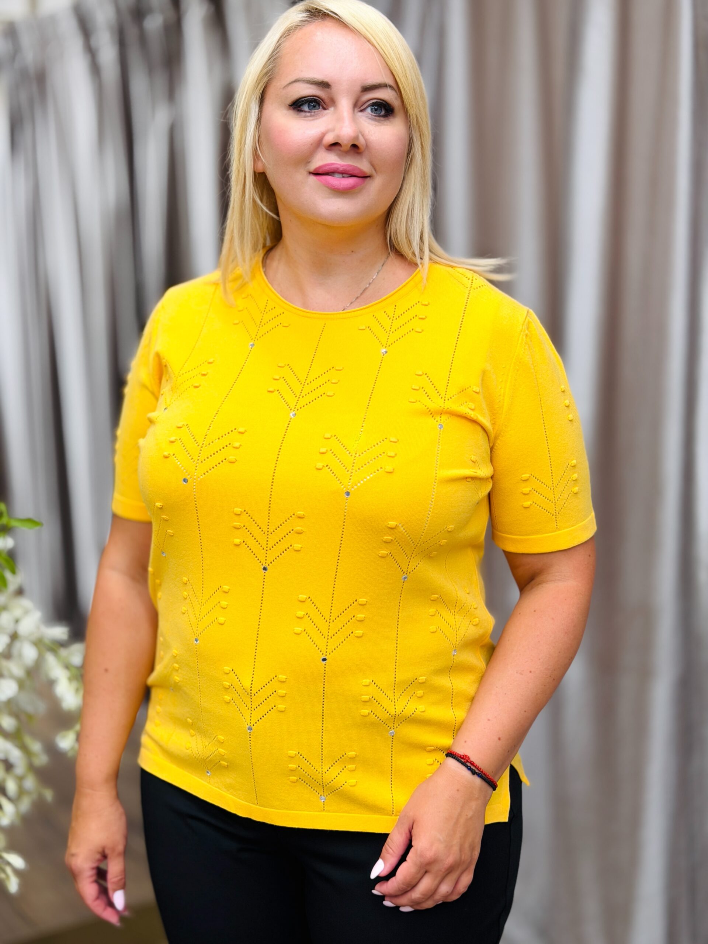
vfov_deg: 39.7
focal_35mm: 48
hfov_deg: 30.3
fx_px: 1309
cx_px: 354
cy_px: 472
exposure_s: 1/100
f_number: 1.78
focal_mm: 6.76
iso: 64
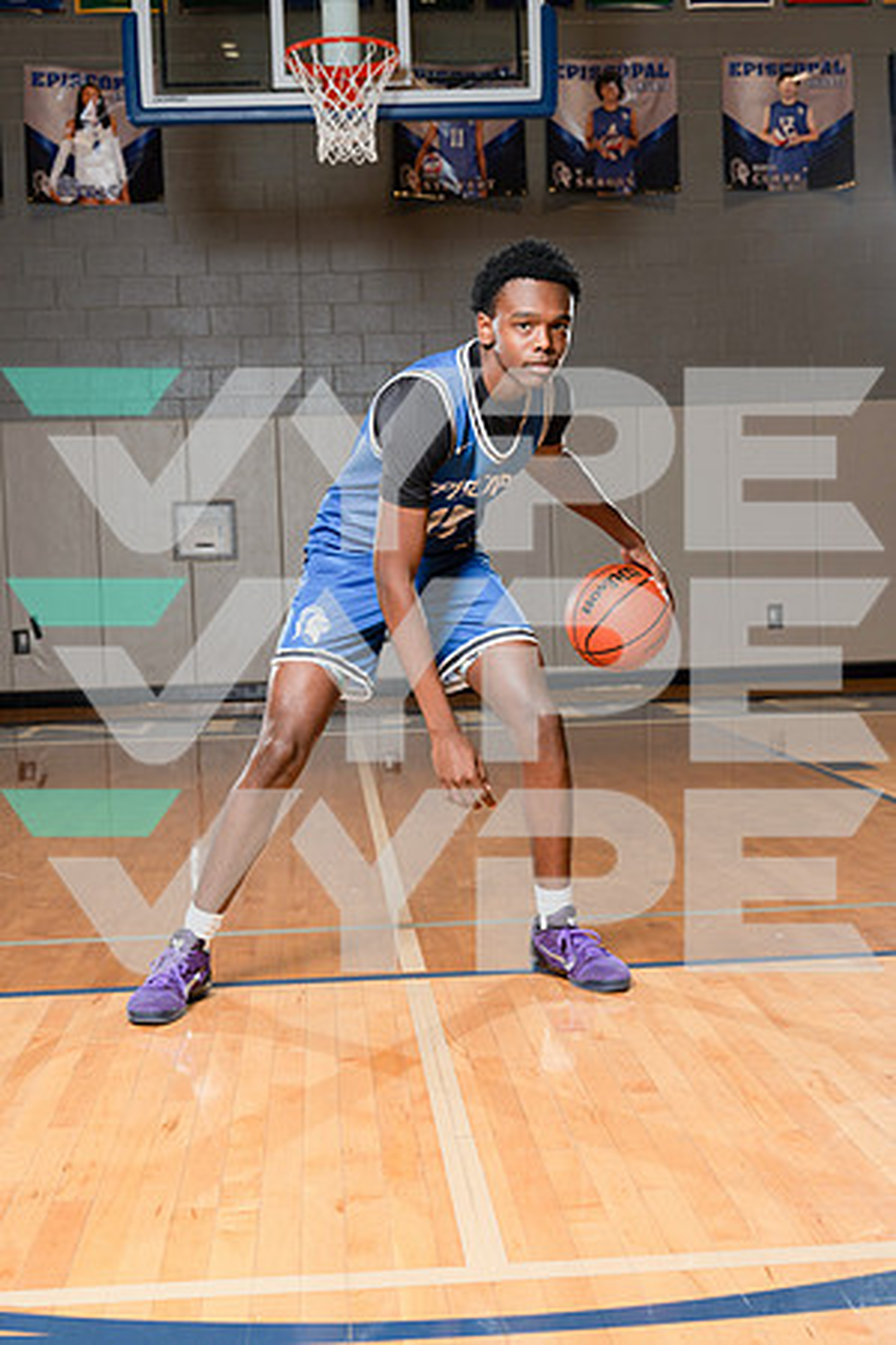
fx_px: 1792
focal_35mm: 48
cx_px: 448
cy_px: 672
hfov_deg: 28.1
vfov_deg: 41.1
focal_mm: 48
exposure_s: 1/250
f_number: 5.6
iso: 400
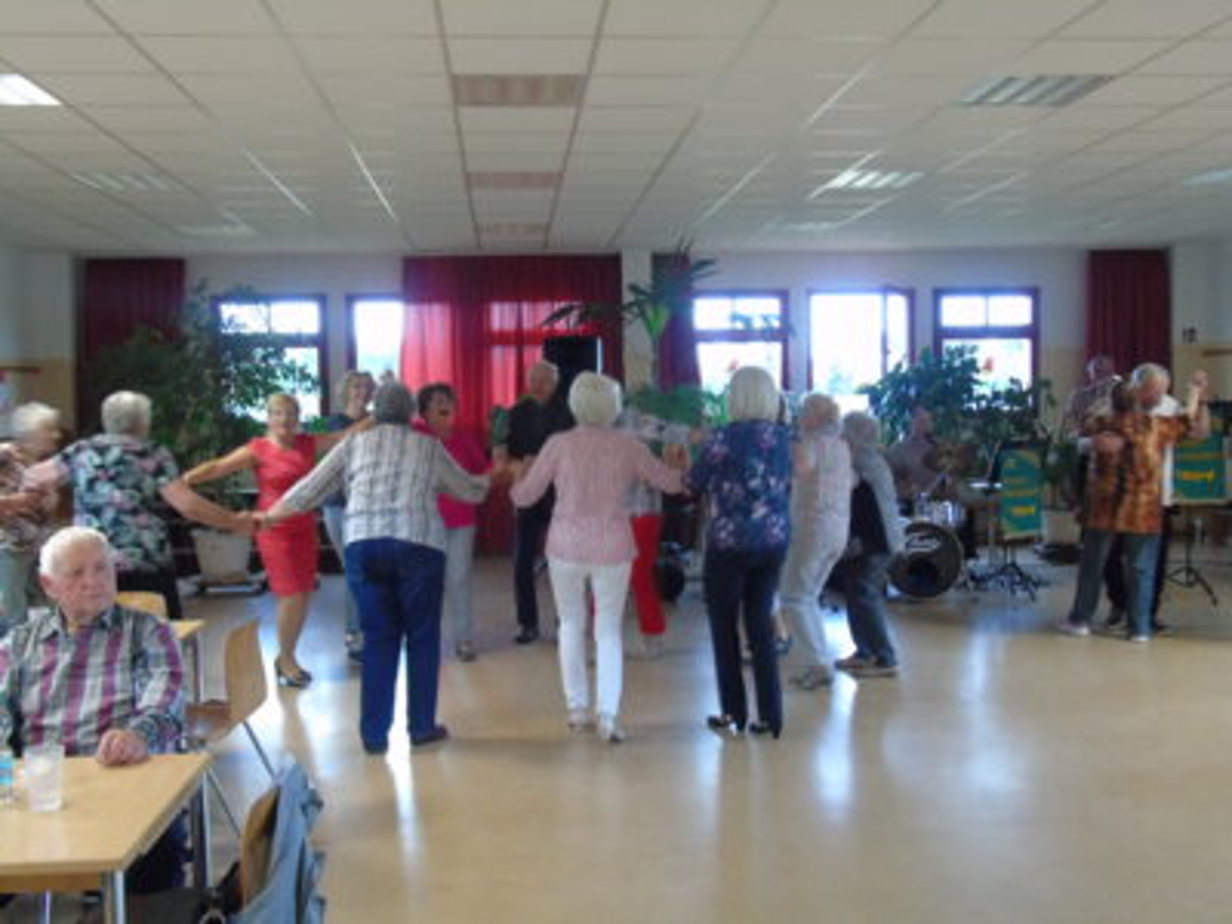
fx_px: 1210
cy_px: 462
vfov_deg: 41.8
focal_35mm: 34
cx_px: 616
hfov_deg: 54.0
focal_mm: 6.1
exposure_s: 1/15
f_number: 3.8
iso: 400
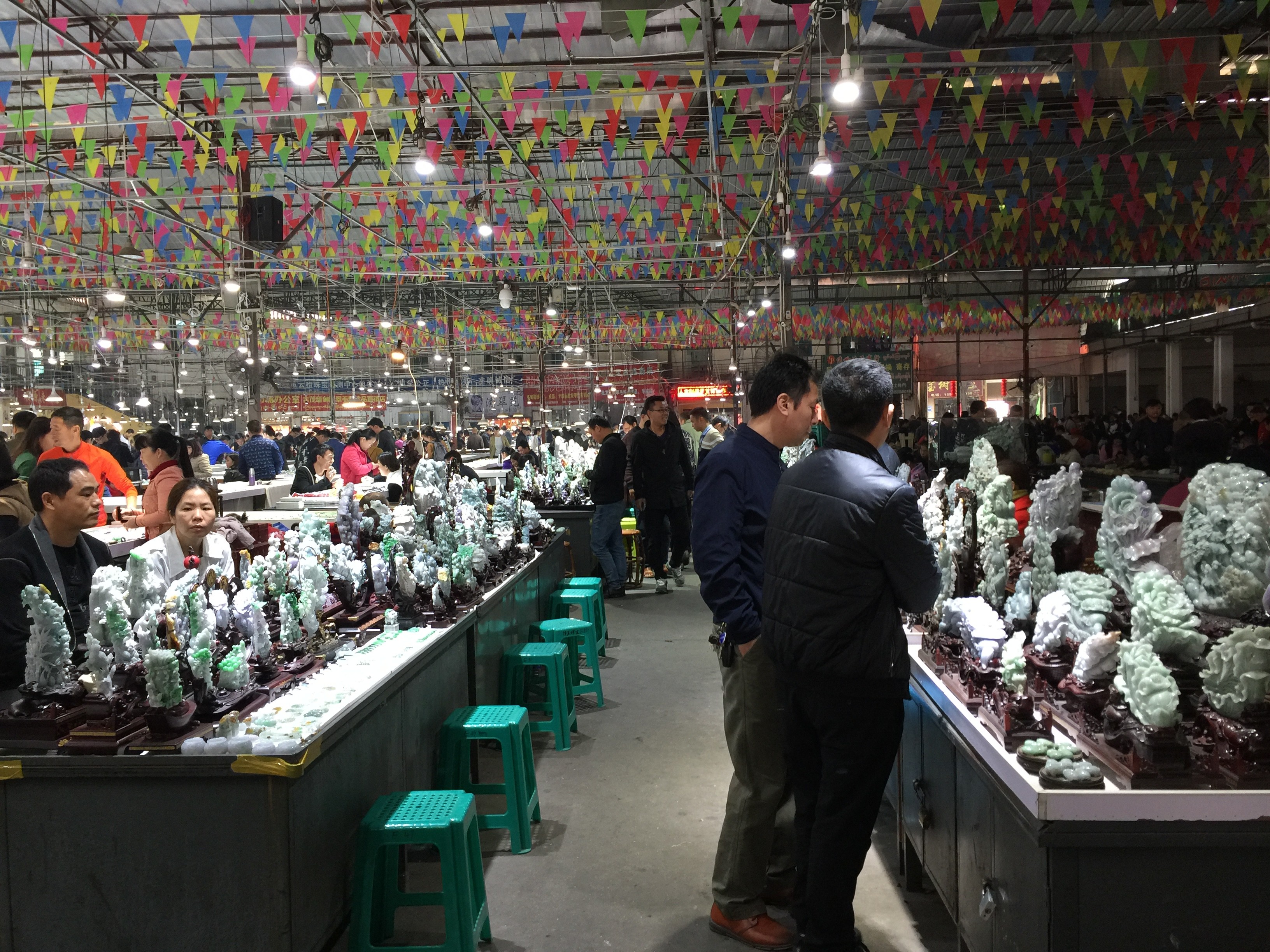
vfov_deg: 48.2
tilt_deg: -3.3
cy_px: 476
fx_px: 1064
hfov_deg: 61.7
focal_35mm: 29
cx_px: 635
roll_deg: +0.9
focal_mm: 4.15
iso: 50
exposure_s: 1/17
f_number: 2.2
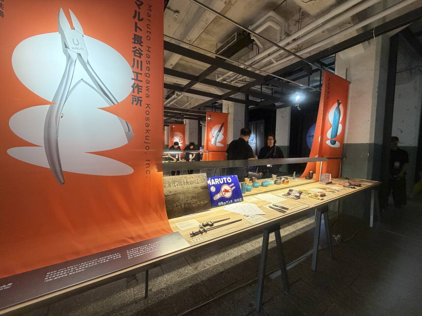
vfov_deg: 85.7
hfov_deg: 102.1
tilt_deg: -3.2
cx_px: 211
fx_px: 171
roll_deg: -0.8
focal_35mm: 14
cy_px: 158
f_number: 2.2
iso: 320
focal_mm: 2.22
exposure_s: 1/60
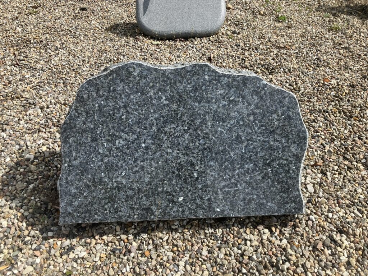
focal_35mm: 28
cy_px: 138
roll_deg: -1.8
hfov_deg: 63.4
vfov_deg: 49.7
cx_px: 184
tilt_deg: -41.2
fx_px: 298
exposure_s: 1/1736
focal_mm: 3.99
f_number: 1.8
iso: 32
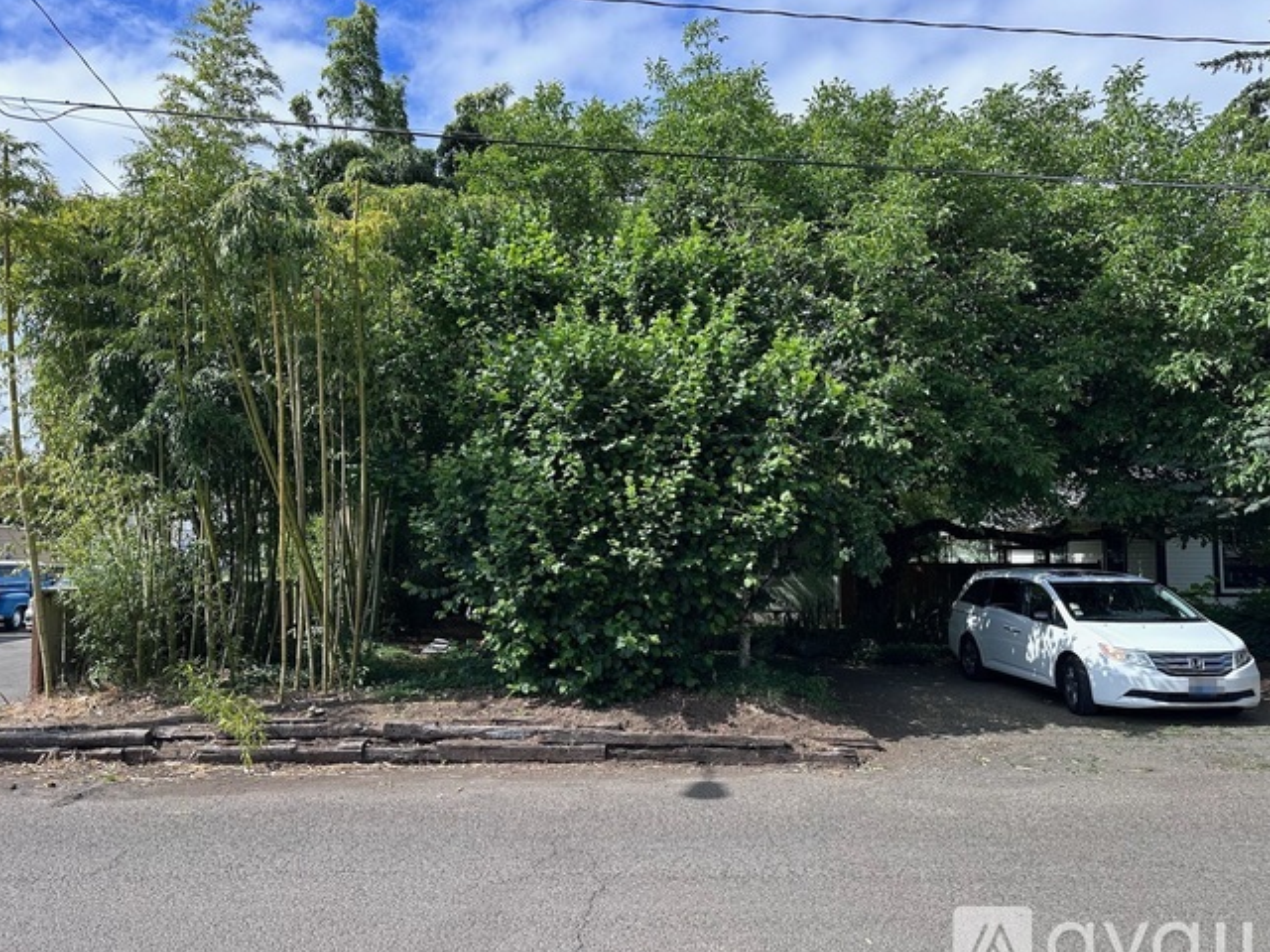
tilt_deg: +4.7
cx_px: 612
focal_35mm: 25
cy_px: 490
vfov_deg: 54.9
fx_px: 917
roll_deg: +0.5
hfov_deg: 69.4
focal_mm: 6.86
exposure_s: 1/1613
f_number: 1.78
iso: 80
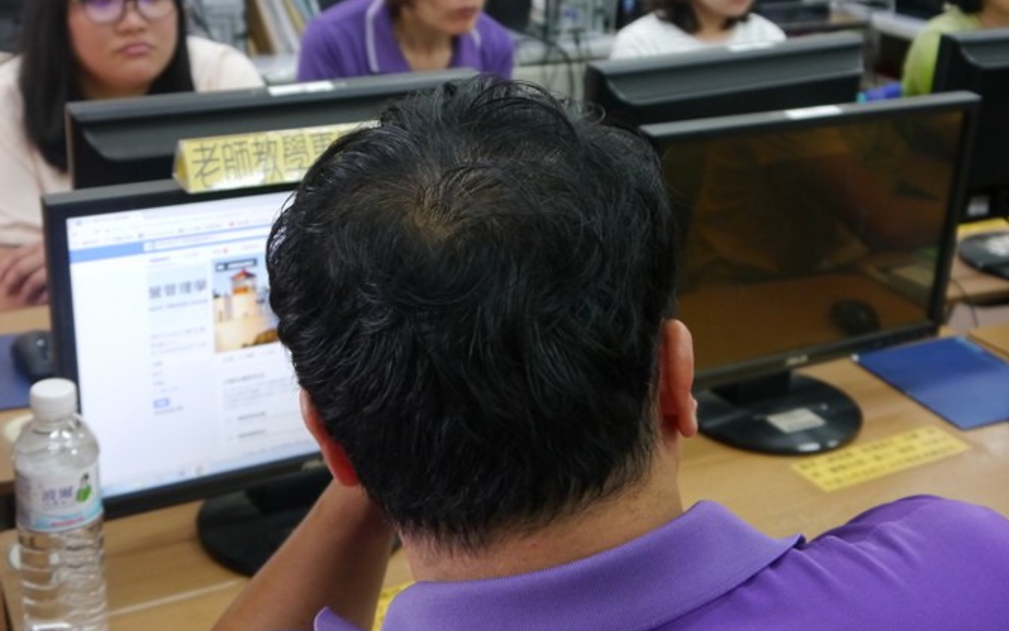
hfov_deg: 41.8
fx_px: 1320
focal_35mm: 48
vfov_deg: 26.8
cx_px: 517
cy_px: 237
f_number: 4.1
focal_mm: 19
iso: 1000
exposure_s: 1/60
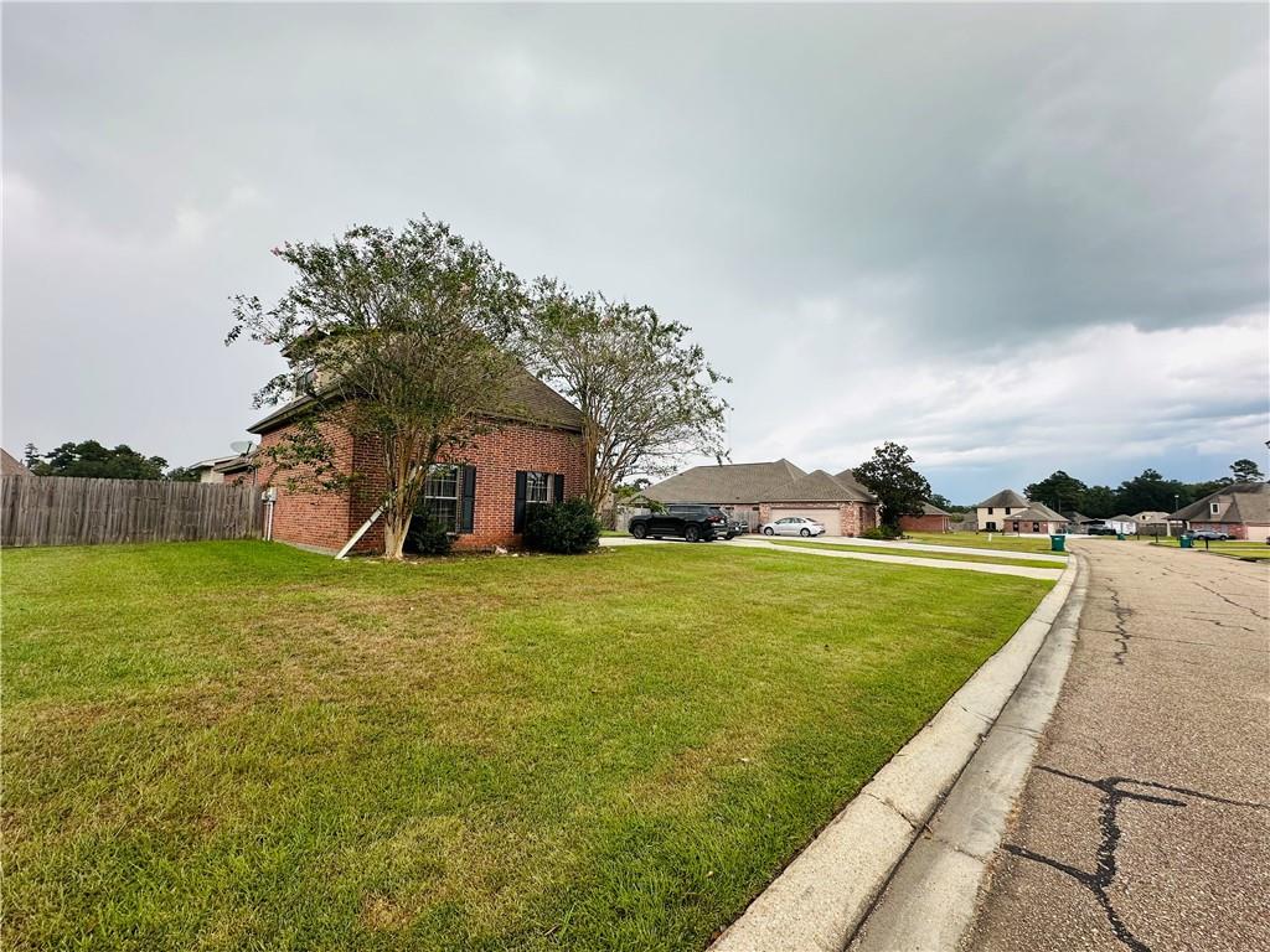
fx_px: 514
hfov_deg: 102.1
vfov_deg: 85.7
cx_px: 635
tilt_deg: +5.3
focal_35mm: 14
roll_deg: -0.7
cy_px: 476
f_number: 2.2
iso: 40
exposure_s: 1/369
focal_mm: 2.22
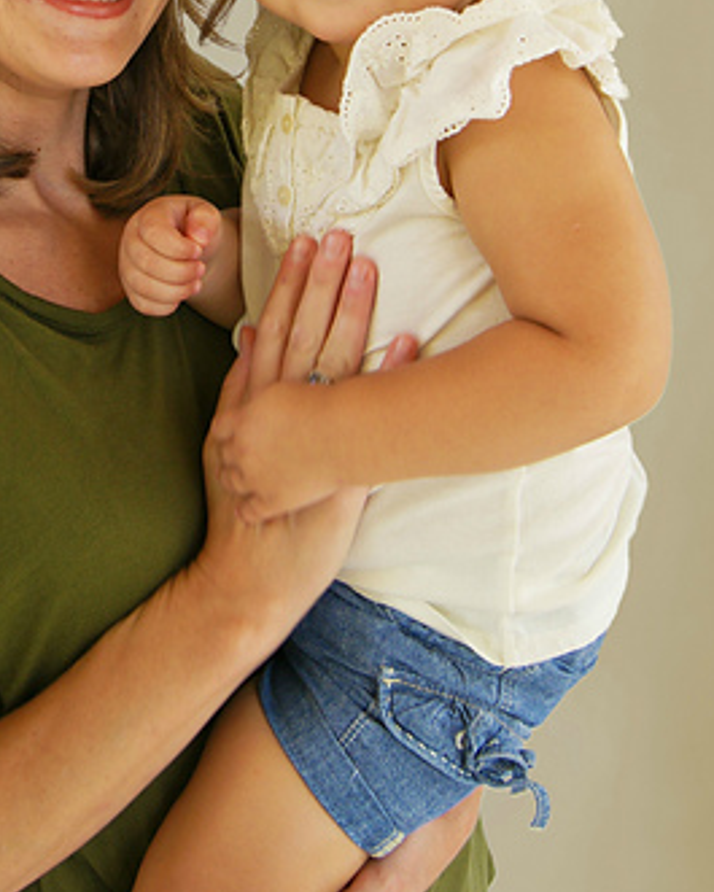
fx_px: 1584
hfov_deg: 25.1
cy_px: 70
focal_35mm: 60
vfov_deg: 30.0
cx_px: 186
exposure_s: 1/60
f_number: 6.3
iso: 100
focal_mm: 22
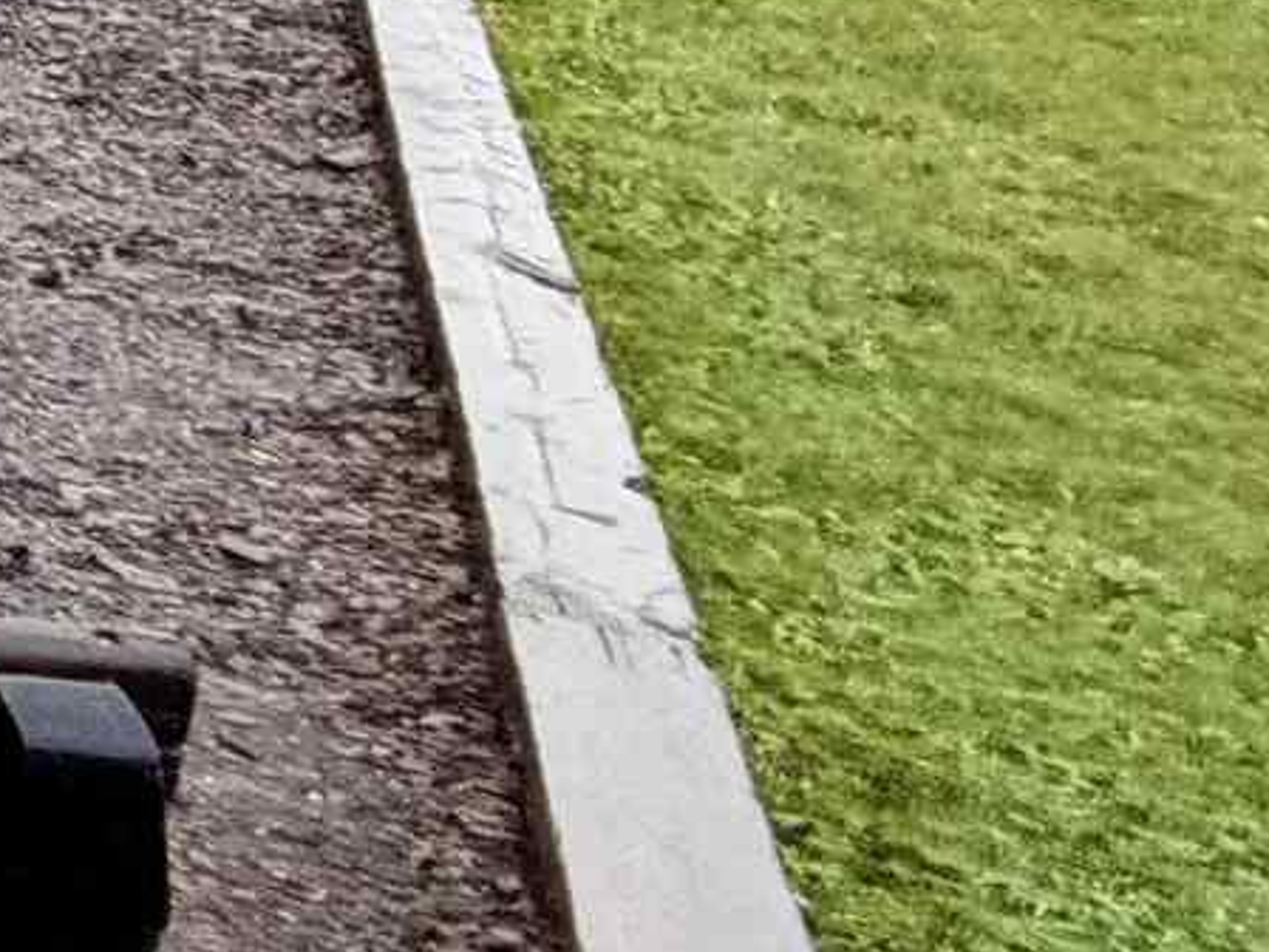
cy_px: -992
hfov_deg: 11.0
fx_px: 3519
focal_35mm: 96
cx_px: -2668
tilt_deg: +5.9
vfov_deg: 13.2
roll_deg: -1.0
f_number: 2.2
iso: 50
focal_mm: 2.22
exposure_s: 1/502
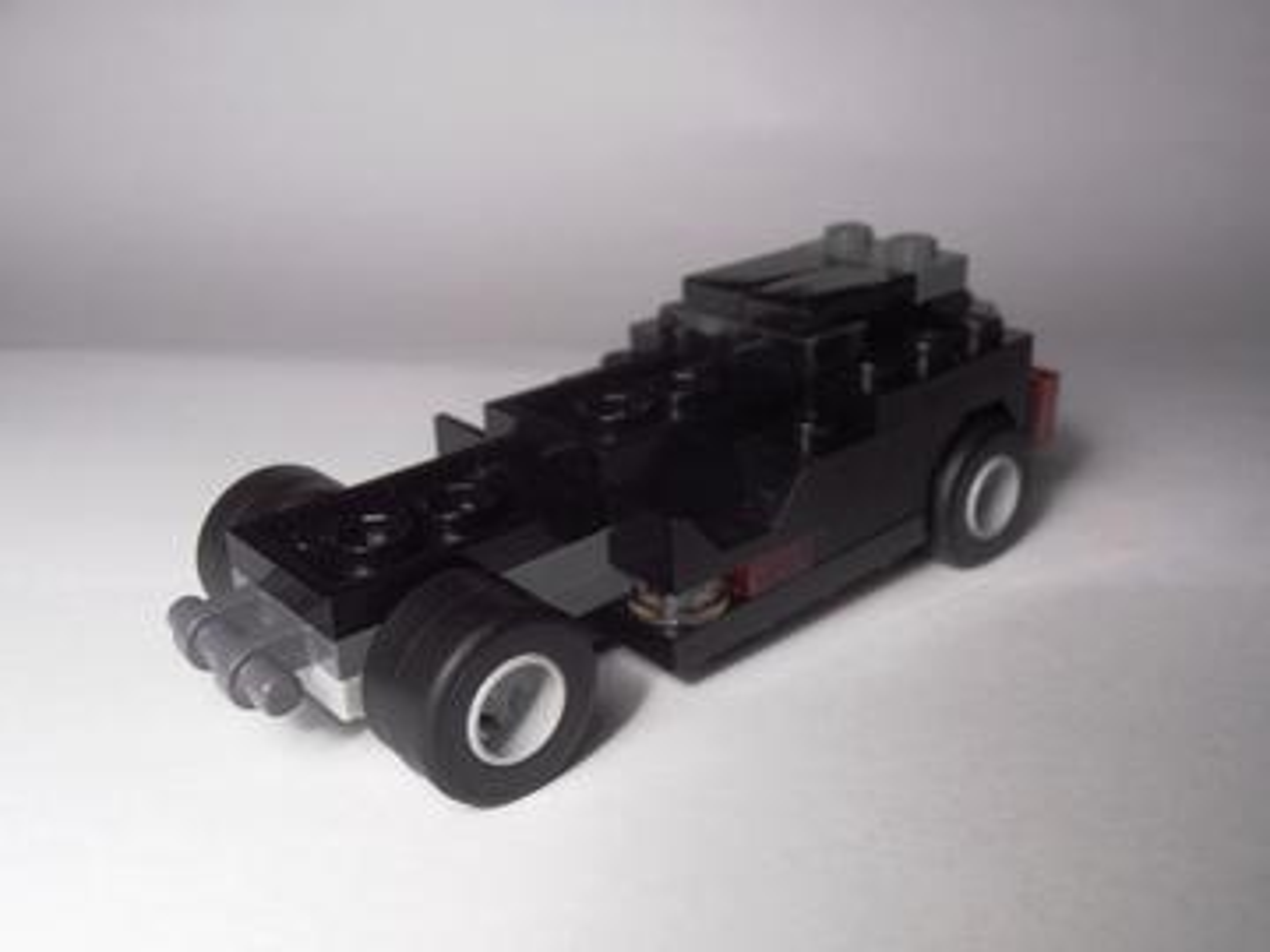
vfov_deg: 38.7
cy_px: 476
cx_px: 635
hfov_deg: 50.1
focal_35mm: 37
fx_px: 1357
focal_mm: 6.61
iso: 100
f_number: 3.9
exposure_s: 1/40
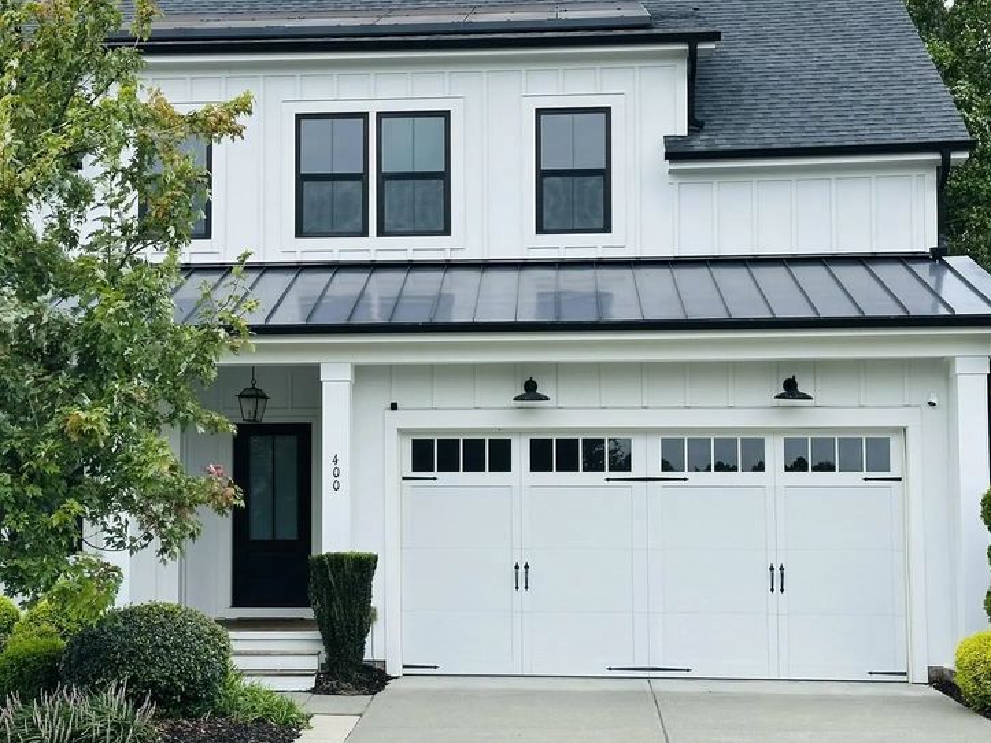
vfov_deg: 21.6
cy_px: 388
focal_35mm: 68
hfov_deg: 28.5
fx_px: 1946
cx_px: 371
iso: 64
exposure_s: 1/1376
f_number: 1.78
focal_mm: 6.86
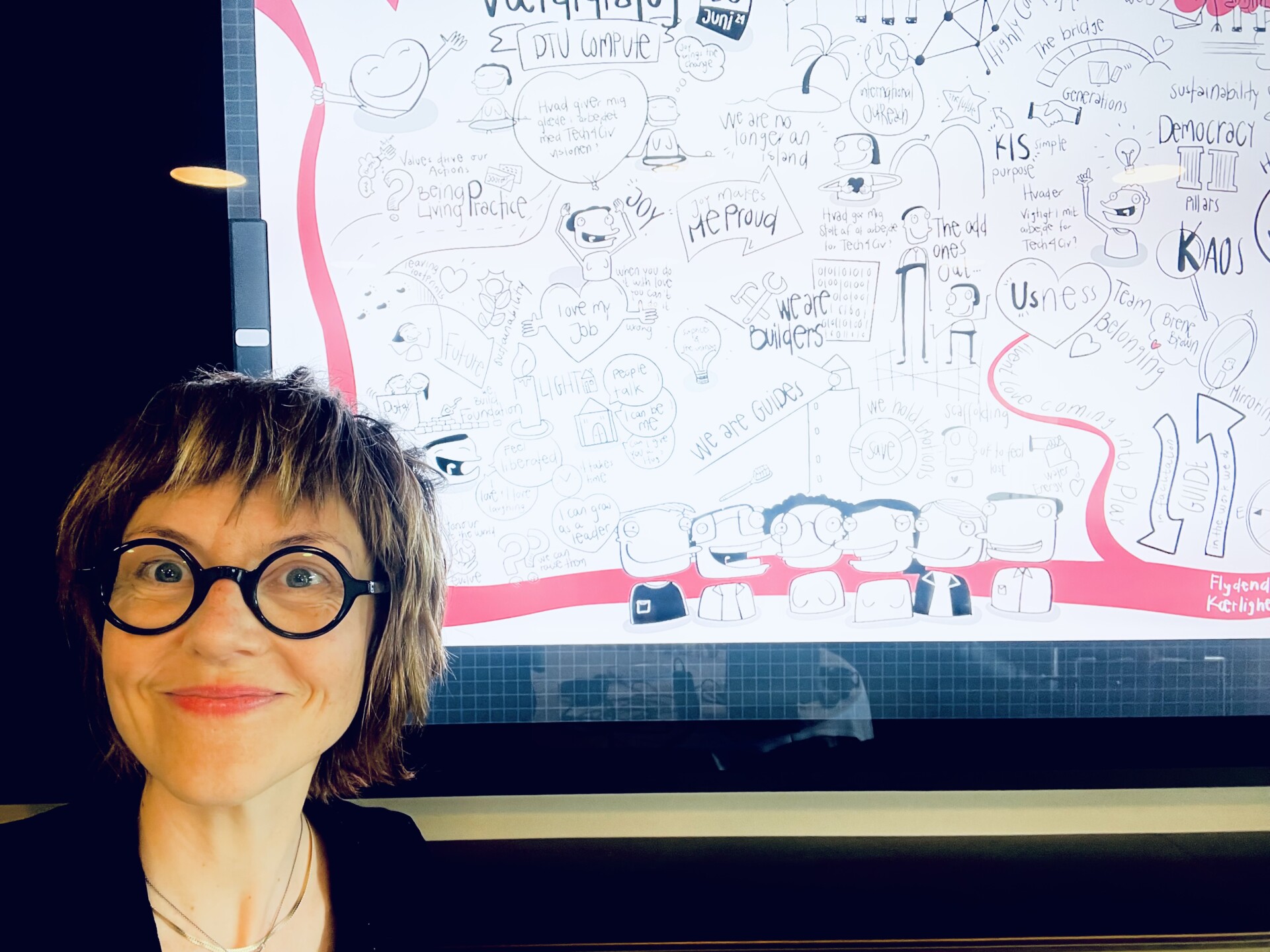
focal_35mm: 23
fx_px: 844
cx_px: 635
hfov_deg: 73.9
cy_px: 476
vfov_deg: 58.9
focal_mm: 2.71
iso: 64
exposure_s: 1/50
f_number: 2.2
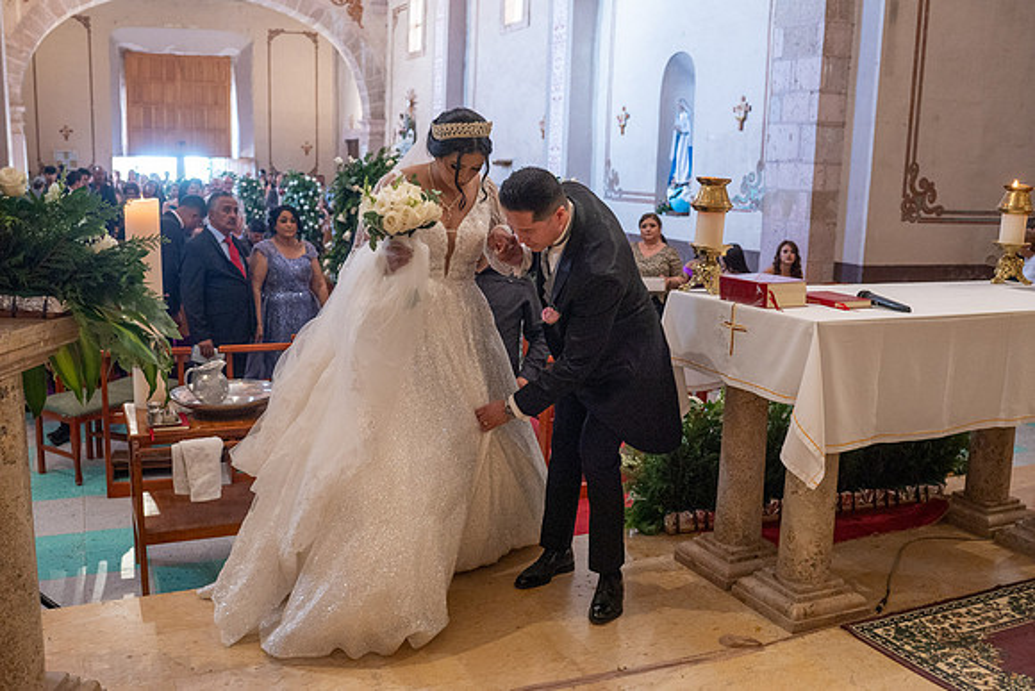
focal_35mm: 35
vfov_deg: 37.9
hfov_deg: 54.4
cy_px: 346
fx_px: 1006
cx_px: 518
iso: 2500
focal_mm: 35
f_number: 4
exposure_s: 1/100
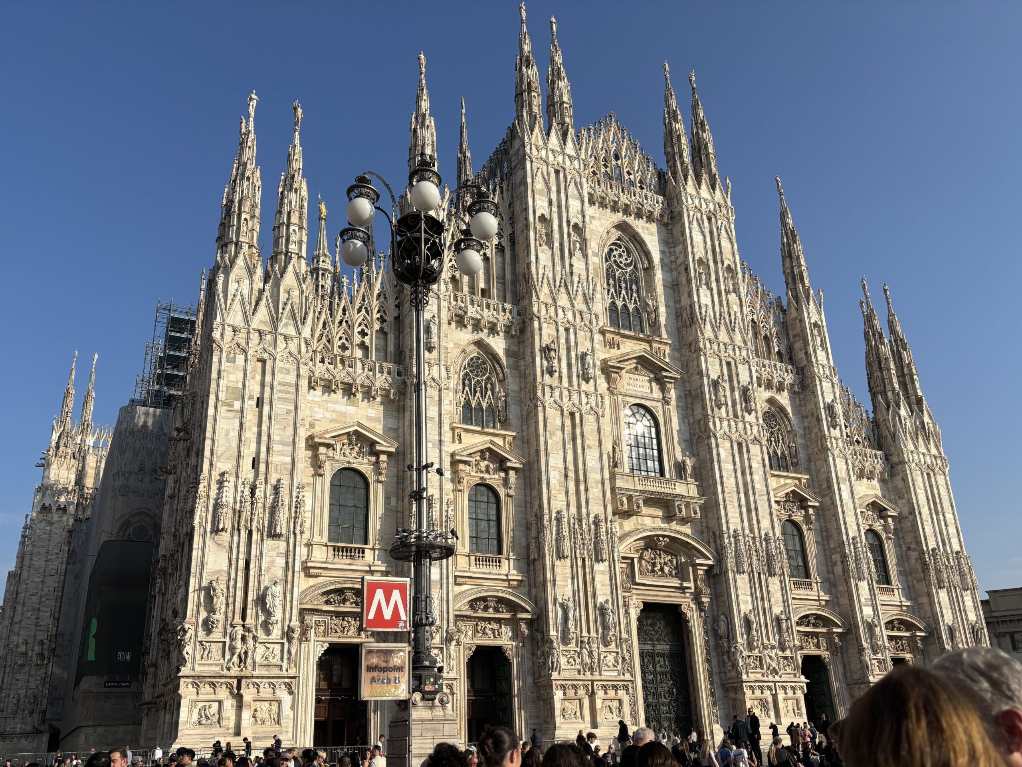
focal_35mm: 26
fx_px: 768
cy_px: 384
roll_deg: +2.0
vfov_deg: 53.1
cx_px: 511
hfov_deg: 67.3
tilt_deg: +20.3
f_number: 1.6
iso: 50
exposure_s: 1/4255
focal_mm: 5.96
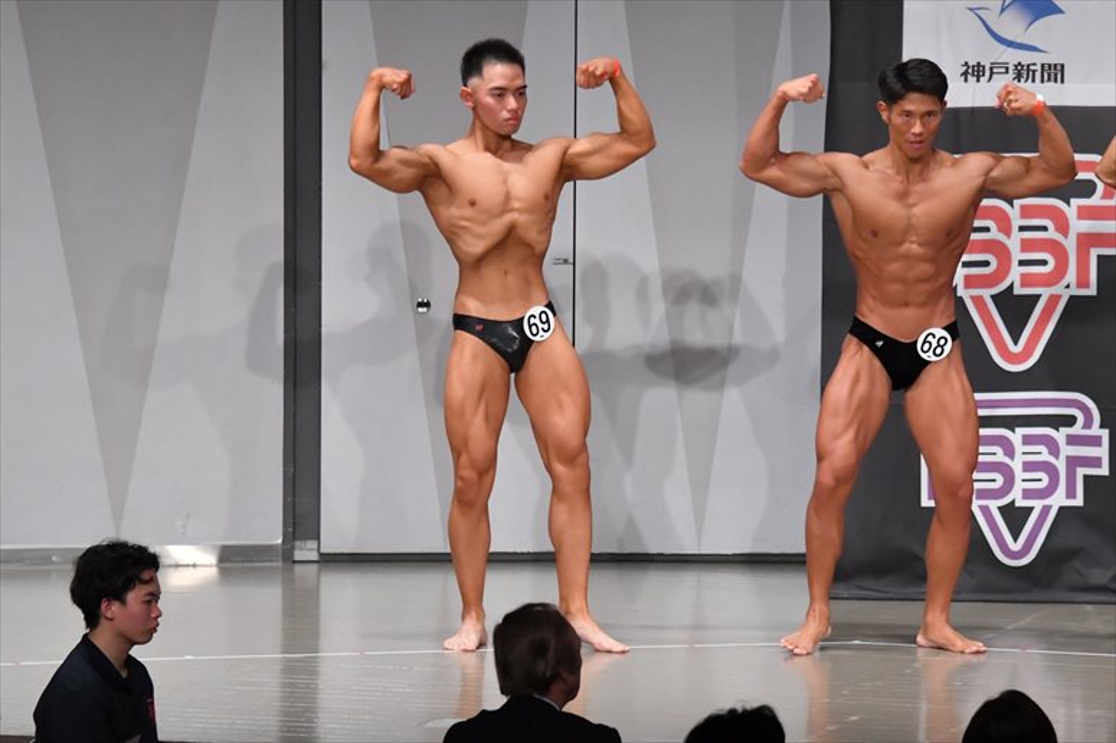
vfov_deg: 6.8
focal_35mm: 202
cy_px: 372
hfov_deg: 10.2
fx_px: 6259
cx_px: 558
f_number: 5.6
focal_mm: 135
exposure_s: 1/400
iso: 6400
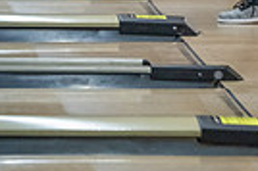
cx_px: 266
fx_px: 3844
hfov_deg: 3.8
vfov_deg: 2.5
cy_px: -154
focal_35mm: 537
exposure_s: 1/1000
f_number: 2.8
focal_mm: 160
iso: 4000
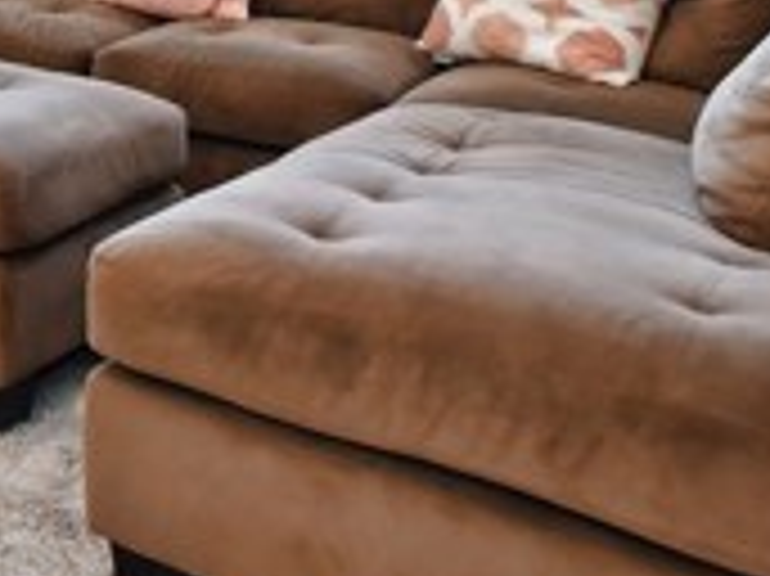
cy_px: -124
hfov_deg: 27.1
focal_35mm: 54
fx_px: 1200
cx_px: -333
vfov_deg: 24.4
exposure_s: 1/250
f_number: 16
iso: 1000
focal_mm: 10
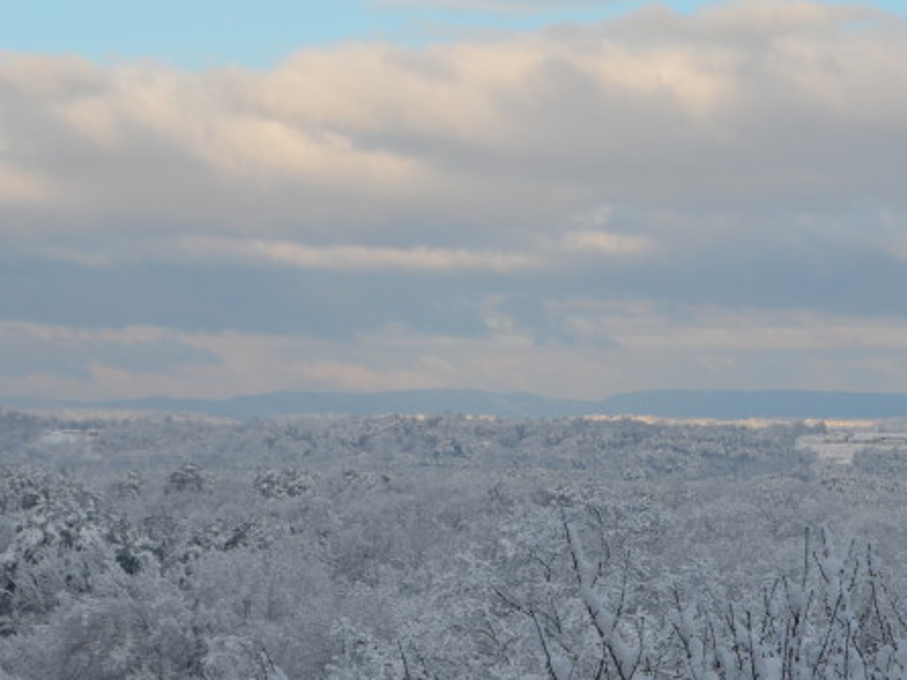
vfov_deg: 11.2
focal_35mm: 132
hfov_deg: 14.9
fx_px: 3460
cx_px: 701
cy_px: 431
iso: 125
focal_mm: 34
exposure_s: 1/250
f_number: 8
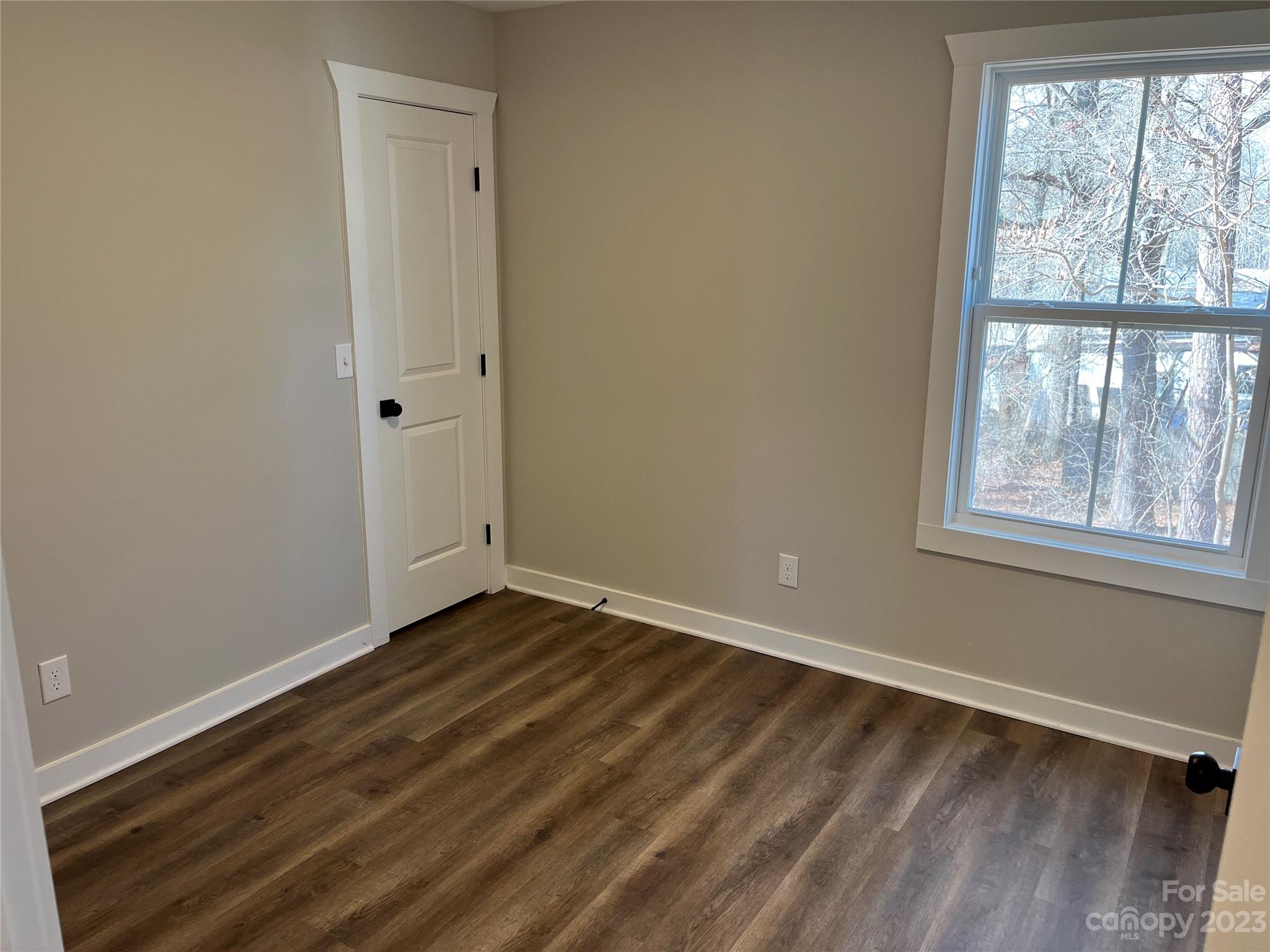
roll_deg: +0.5
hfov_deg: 67.3
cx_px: 635
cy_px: 476
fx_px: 954
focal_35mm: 26
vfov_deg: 53.1
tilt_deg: -13.8
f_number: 1.6
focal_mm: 5.1
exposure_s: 1/120
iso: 125
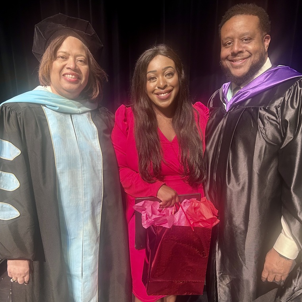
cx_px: 152
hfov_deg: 52.5
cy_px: 182
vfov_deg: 52.2
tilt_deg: -18.3
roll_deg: -0.6
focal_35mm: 31
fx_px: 306
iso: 200
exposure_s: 1/60
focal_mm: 5.7
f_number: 1.5
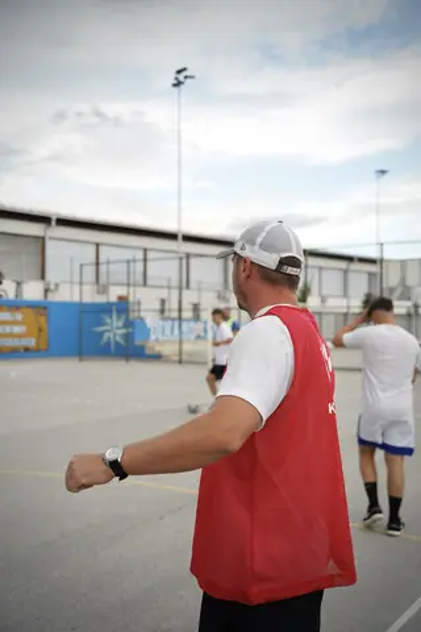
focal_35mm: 38
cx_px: 210
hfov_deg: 35.1
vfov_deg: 50.7
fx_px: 667
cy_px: 316
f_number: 3.2
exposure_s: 1/1000
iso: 800
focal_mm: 38
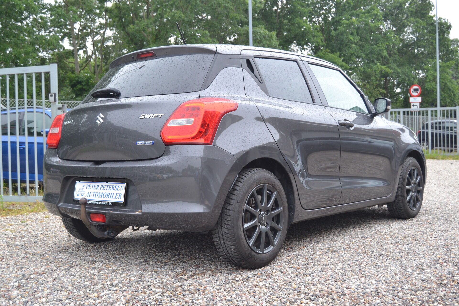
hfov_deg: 49.6
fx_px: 497
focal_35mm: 39
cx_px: 230
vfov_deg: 34.2
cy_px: 153
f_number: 5.6
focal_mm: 26
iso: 400
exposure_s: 1/125
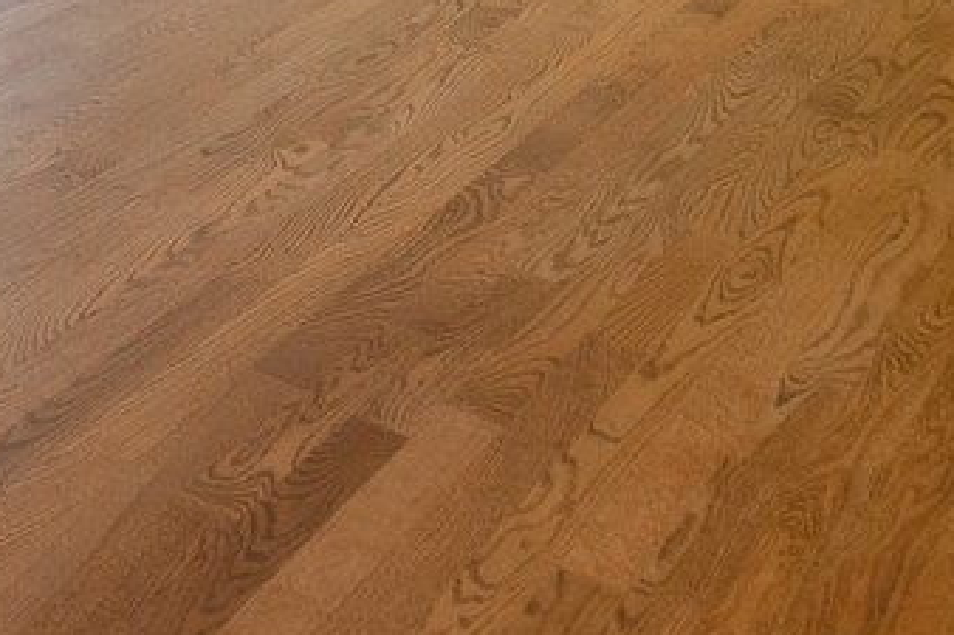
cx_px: -505
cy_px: -722
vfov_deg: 14.7
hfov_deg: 22.6
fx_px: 1907
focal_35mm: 72
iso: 200
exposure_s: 1/8
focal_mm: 10
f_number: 9
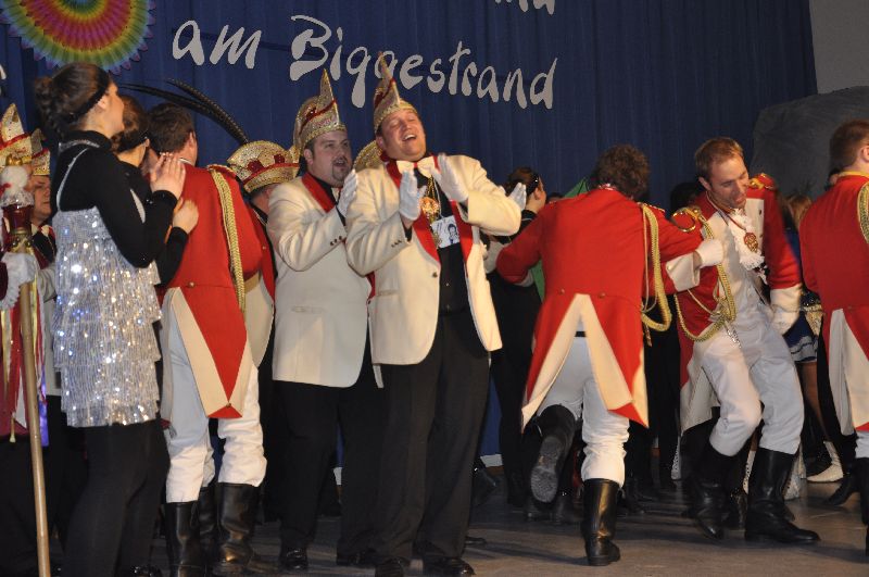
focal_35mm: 60
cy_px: 288
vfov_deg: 22.6
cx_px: 434
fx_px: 1446
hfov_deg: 33.4
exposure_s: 1/60
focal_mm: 40
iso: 400
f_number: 4.8
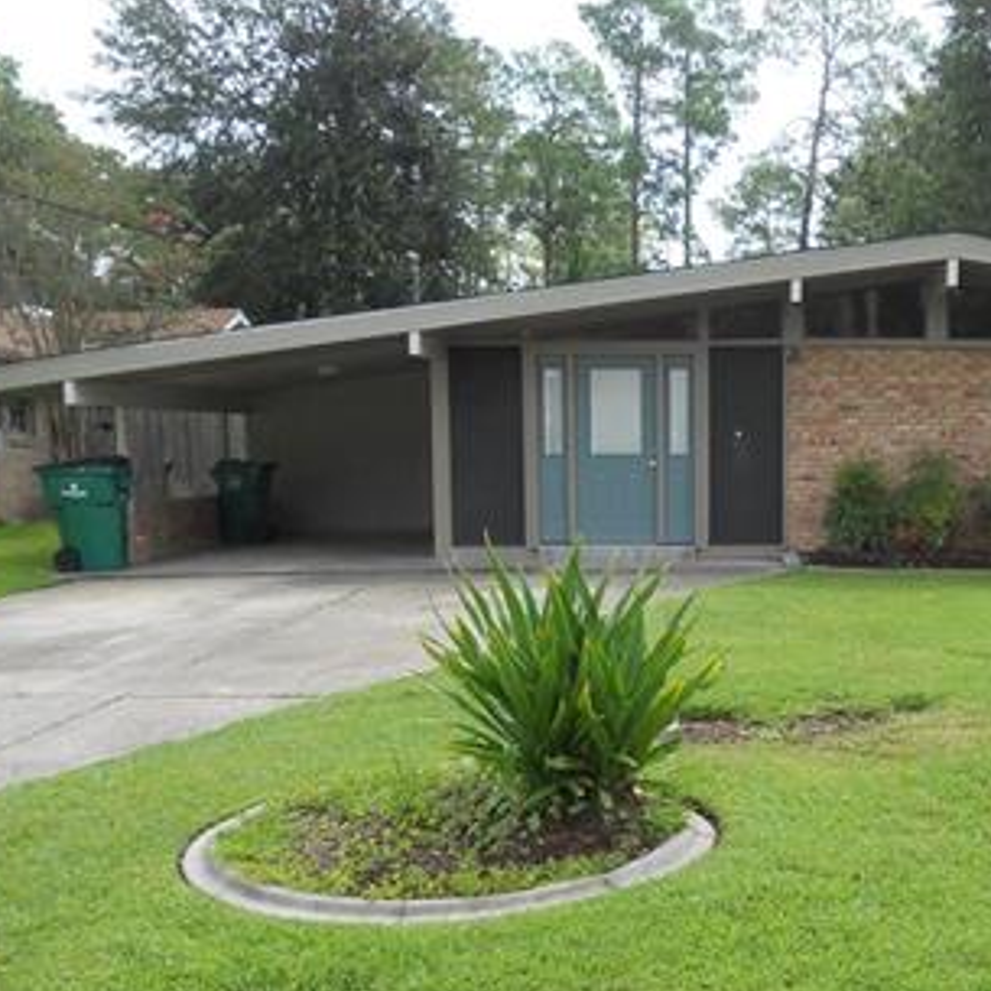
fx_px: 1619
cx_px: 786
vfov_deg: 33.6
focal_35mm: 50
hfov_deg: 33.1
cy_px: 692
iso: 80
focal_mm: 4.9
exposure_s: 1/320
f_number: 3.2
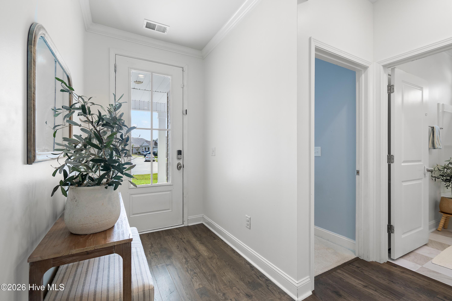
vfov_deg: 77.3
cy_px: 150
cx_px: 226
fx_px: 188
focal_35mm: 15
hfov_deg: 100.4
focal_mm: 10
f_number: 8
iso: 100
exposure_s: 1/8
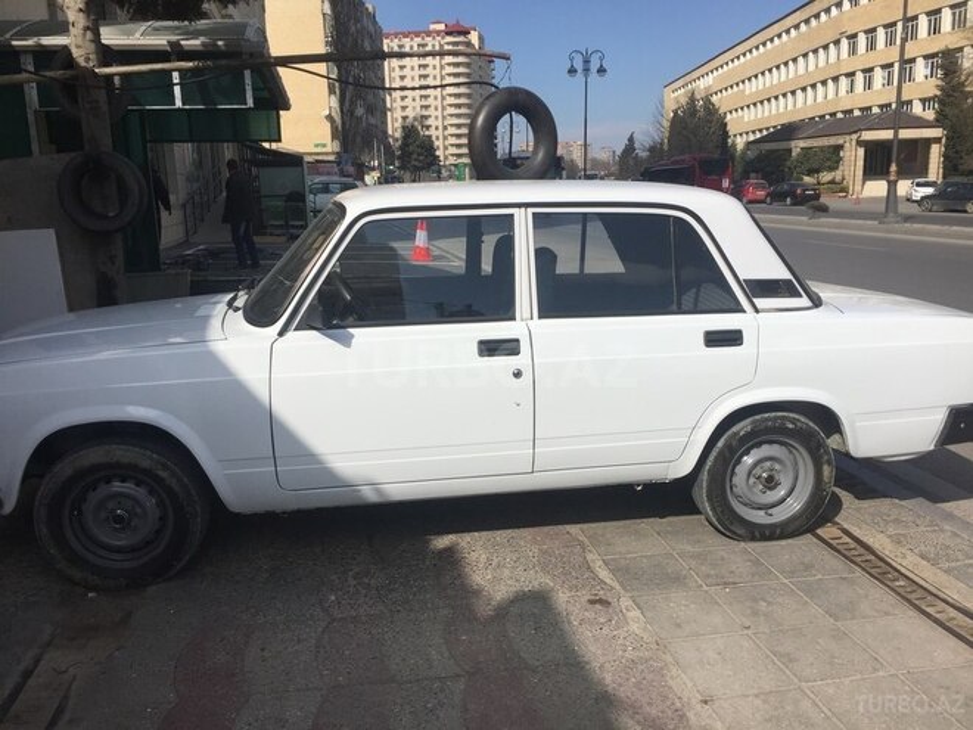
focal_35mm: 29
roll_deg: +1.6
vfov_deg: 48.2
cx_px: 486
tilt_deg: -11.6
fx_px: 815
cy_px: 365
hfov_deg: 61.7
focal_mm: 4.15
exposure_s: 1/3968
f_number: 2.2
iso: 32
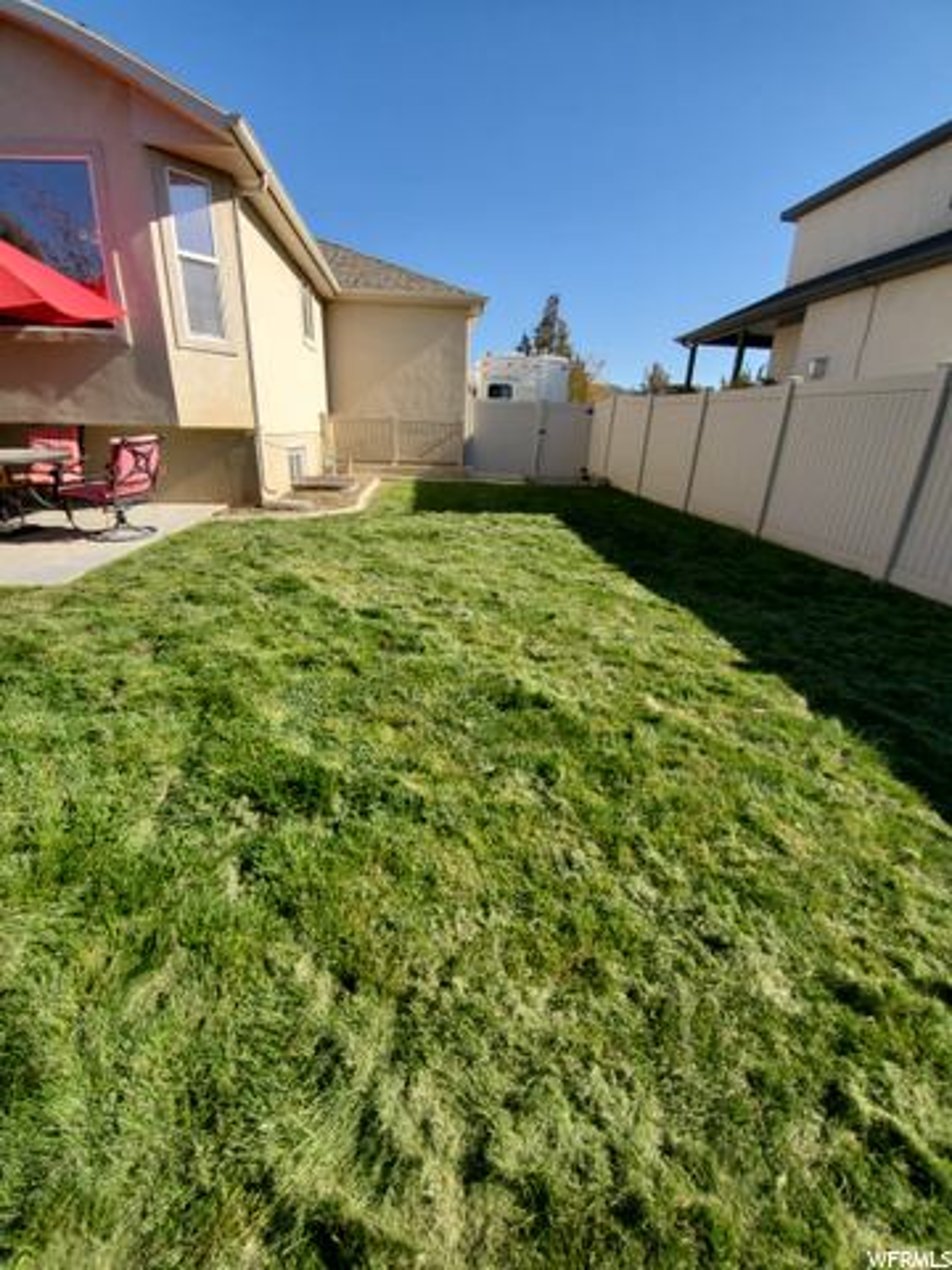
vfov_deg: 106.2
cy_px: 635
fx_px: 477
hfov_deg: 89.9
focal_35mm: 13
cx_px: 476
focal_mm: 1.8
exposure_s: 1/894
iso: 50
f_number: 2.2
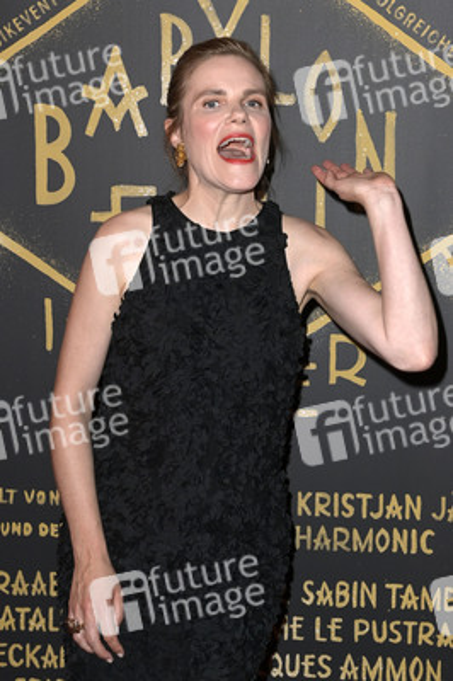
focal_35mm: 56
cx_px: 226
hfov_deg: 24.2
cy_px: 340
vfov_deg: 35.7
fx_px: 1059
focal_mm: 56
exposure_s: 1/160
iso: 800
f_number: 5
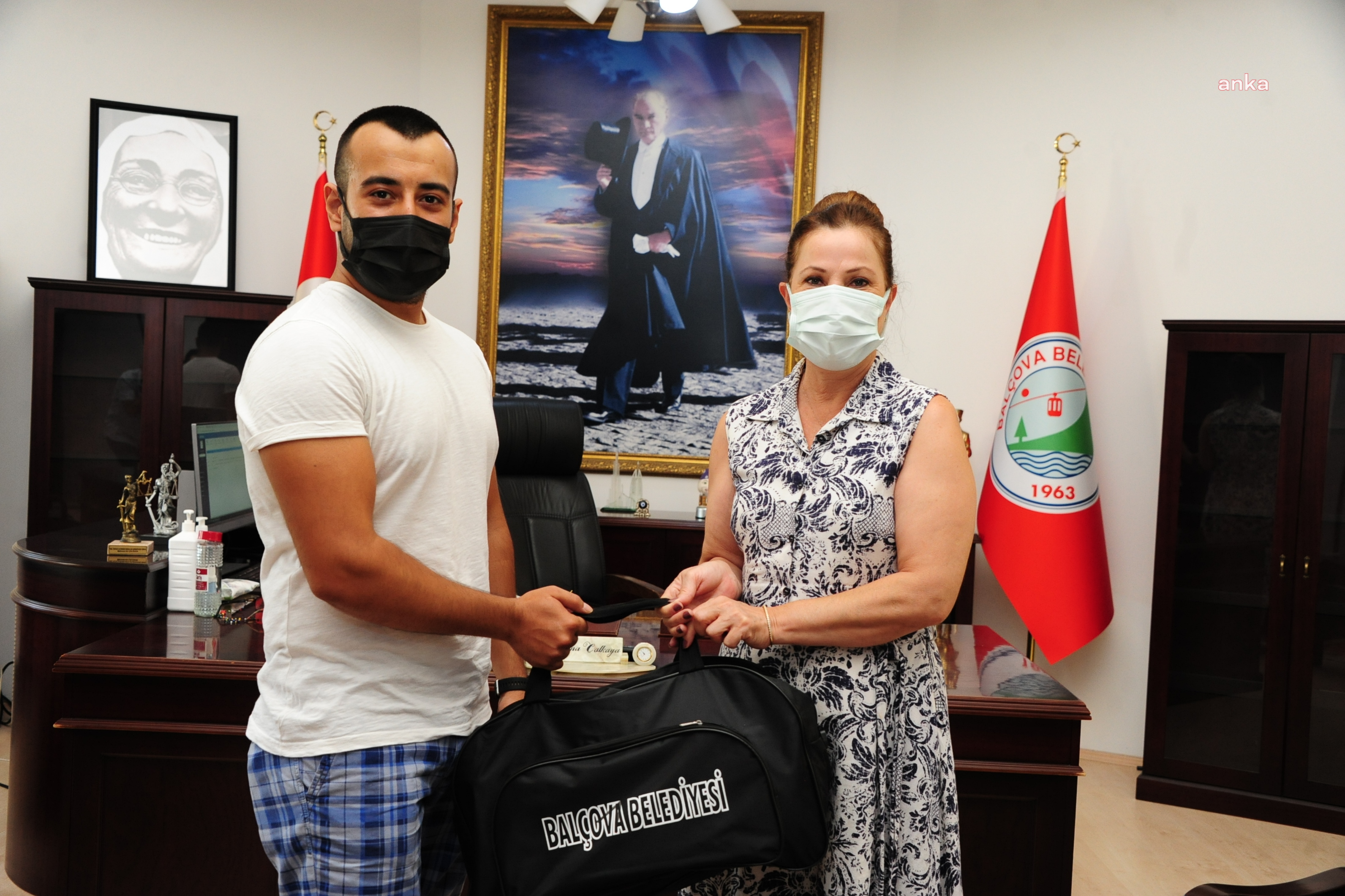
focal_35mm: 38
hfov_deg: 50.7
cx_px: 672
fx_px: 1419
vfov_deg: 35.0
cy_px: 448
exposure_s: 1/160
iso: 2000
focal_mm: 38
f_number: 5
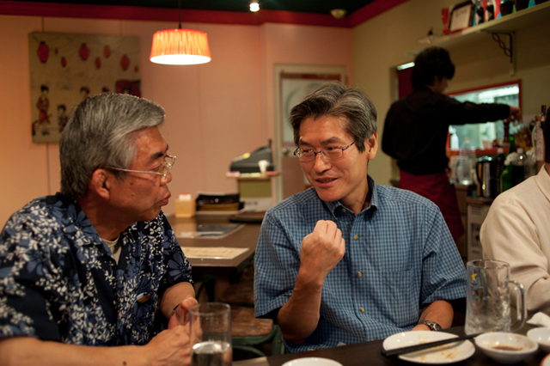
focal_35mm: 35
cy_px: 183
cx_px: 275
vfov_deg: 37.8
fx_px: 534
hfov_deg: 54.5
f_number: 2.8
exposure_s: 1/100
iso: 1400
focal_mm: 35
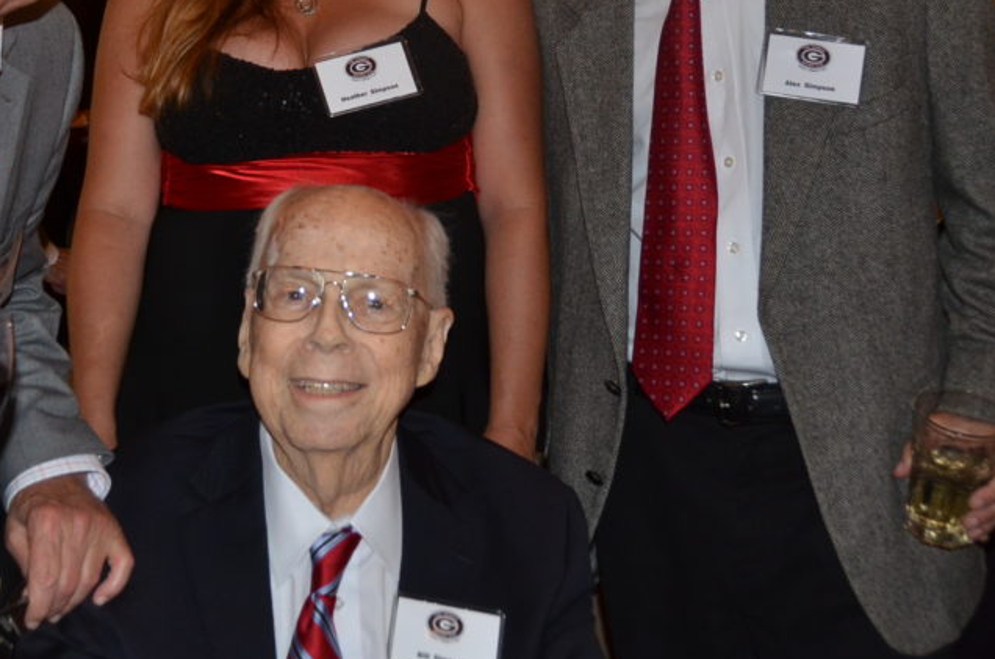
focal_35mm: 59
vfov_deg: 22.6
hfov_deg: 33.4
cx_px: 263
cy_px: 139
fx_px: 1627
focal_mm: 20
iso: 800
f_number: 3.5
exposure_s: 1/60
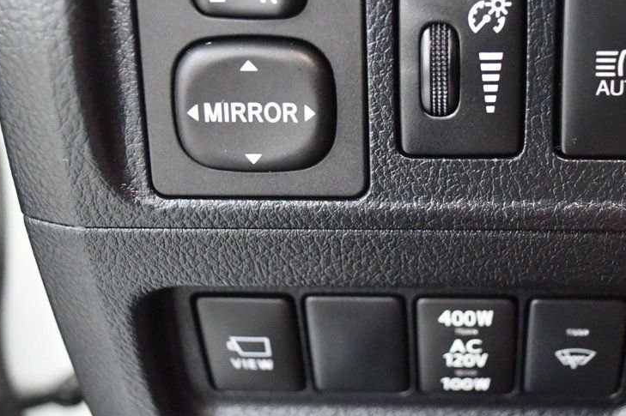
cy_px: 167
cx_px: 427
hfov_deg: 33.6
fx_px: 1025
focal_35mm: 59
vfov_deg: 22.9
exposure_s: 1/60
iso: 12800
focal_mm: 28
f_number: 4.5
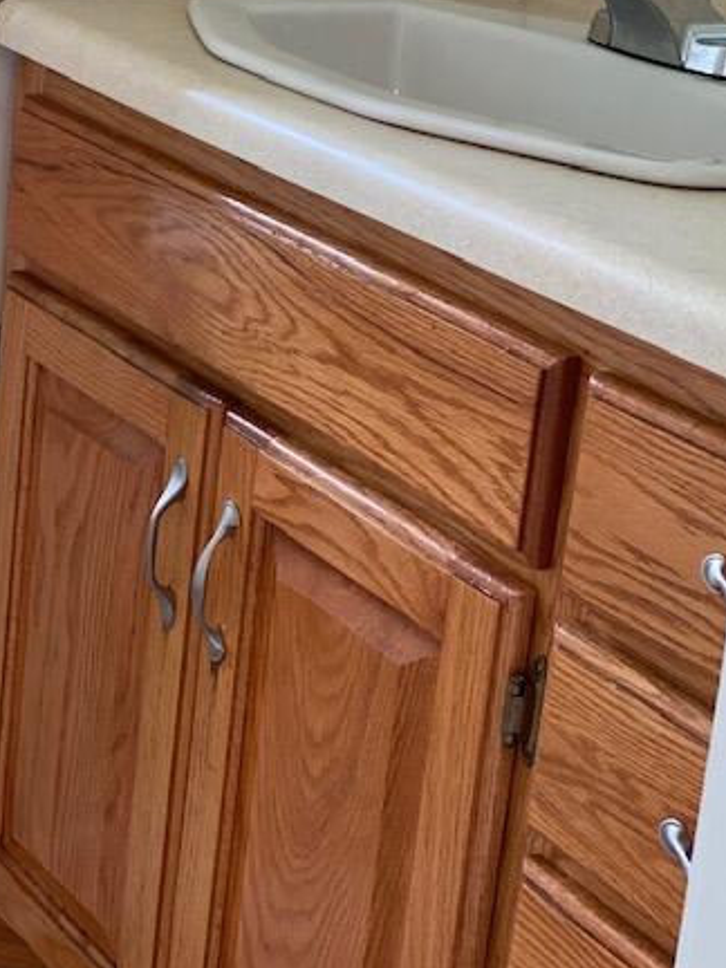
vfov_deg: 25.1
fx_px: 2153
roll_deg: -5.2
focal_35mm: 77
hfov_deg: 19.1
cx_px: 240
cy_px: 258
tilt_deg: -14.9
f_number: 2
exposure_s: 1/40
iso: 125
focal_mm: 6
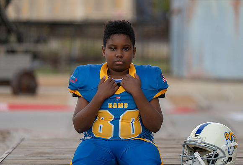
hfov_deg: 13.0
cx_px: 127
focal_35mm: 157
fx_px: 1067
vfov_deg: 8.8
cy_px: 80
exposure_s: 1/320
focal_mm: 151
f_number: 2.8
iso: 2500
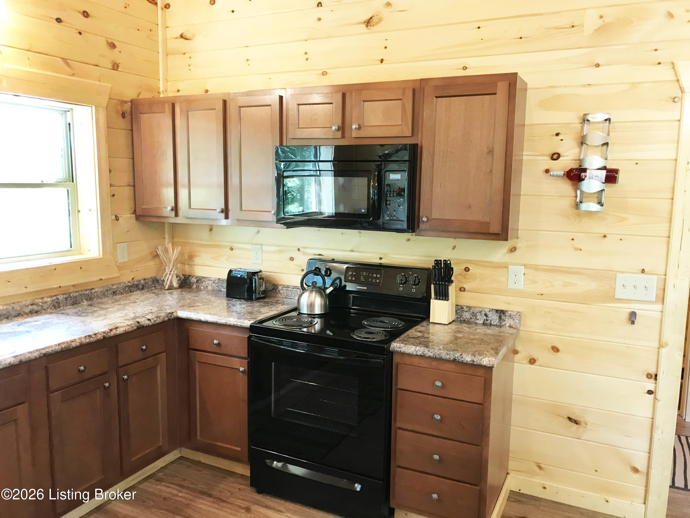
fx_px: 558
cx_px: 345
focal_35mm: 28
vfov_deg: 49.7
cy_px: 259
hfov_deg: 63.4
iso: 50
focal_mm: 3.99
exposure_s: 1/15
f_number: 1.8
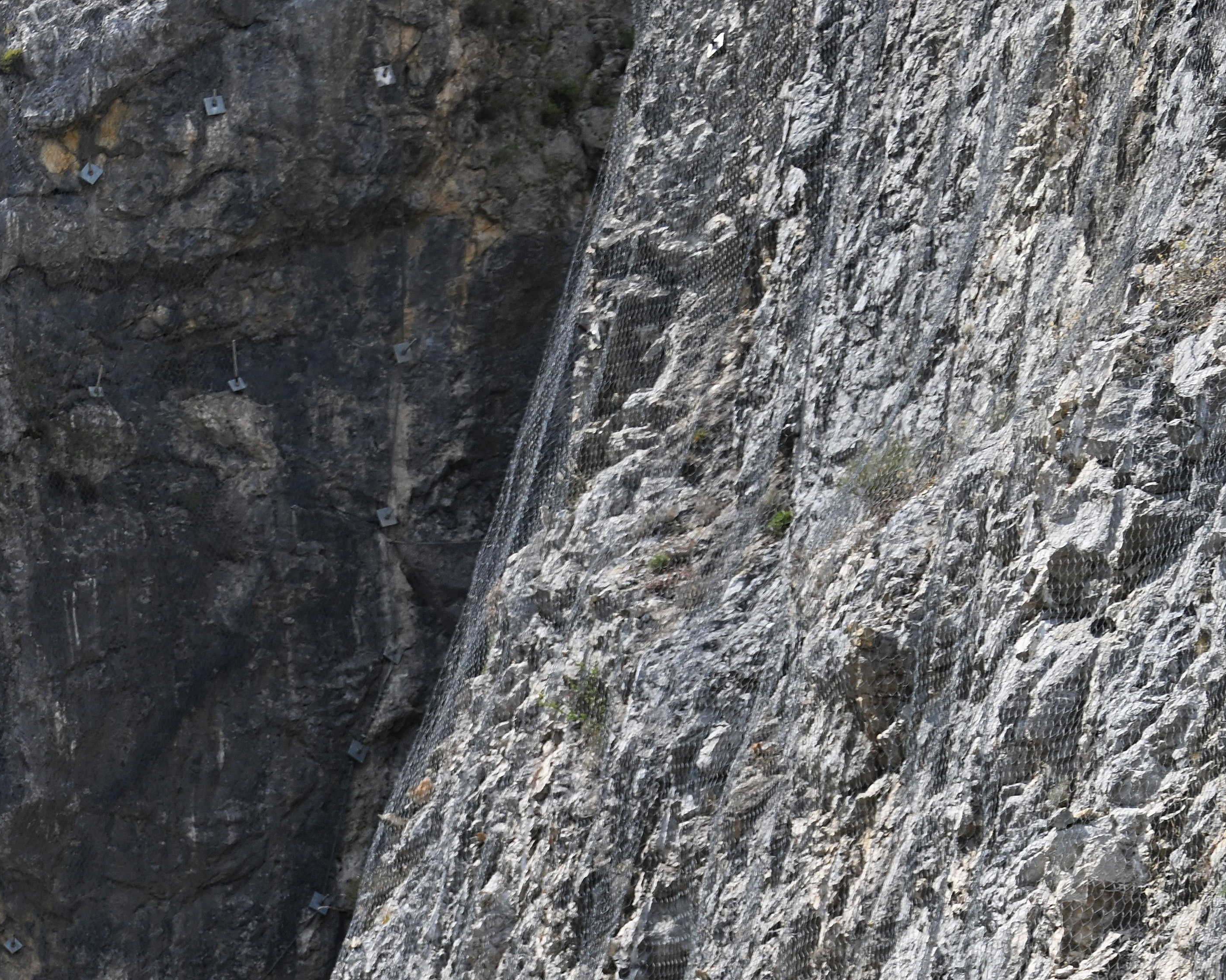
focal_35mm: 191
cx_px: -126
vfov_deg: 8.0
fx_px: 6930
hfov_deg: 10.0
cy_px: 1166
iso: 250
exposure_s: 1/2500
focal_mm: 70
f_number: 3.5
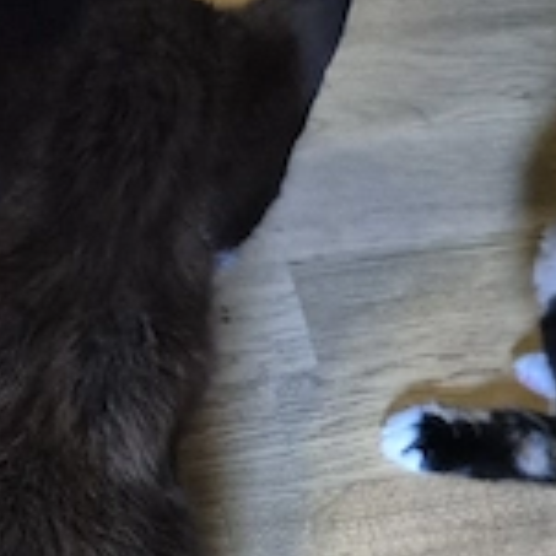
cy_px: 692
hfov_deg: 30.8
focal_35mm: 54
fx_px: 981
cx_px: 110
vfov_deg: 27.3
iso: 1600
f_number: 1.8
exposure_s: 1/50
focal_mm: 5.4
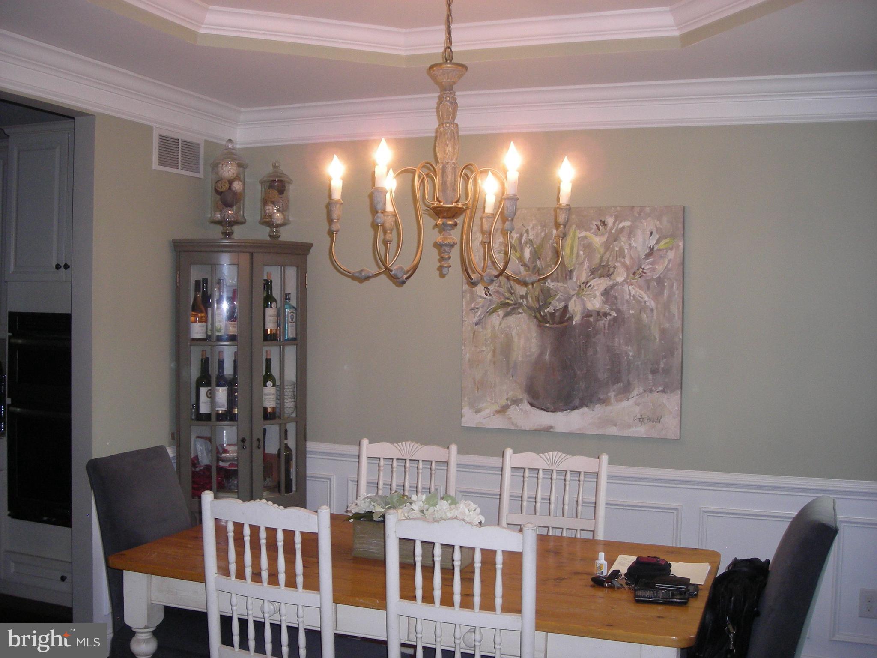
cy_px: 329
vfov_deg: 37.7
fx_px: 963
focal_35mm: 38
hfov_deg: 49.0
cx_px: 438
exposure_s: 1/60
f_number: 3.2
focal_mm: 6.3
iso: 173
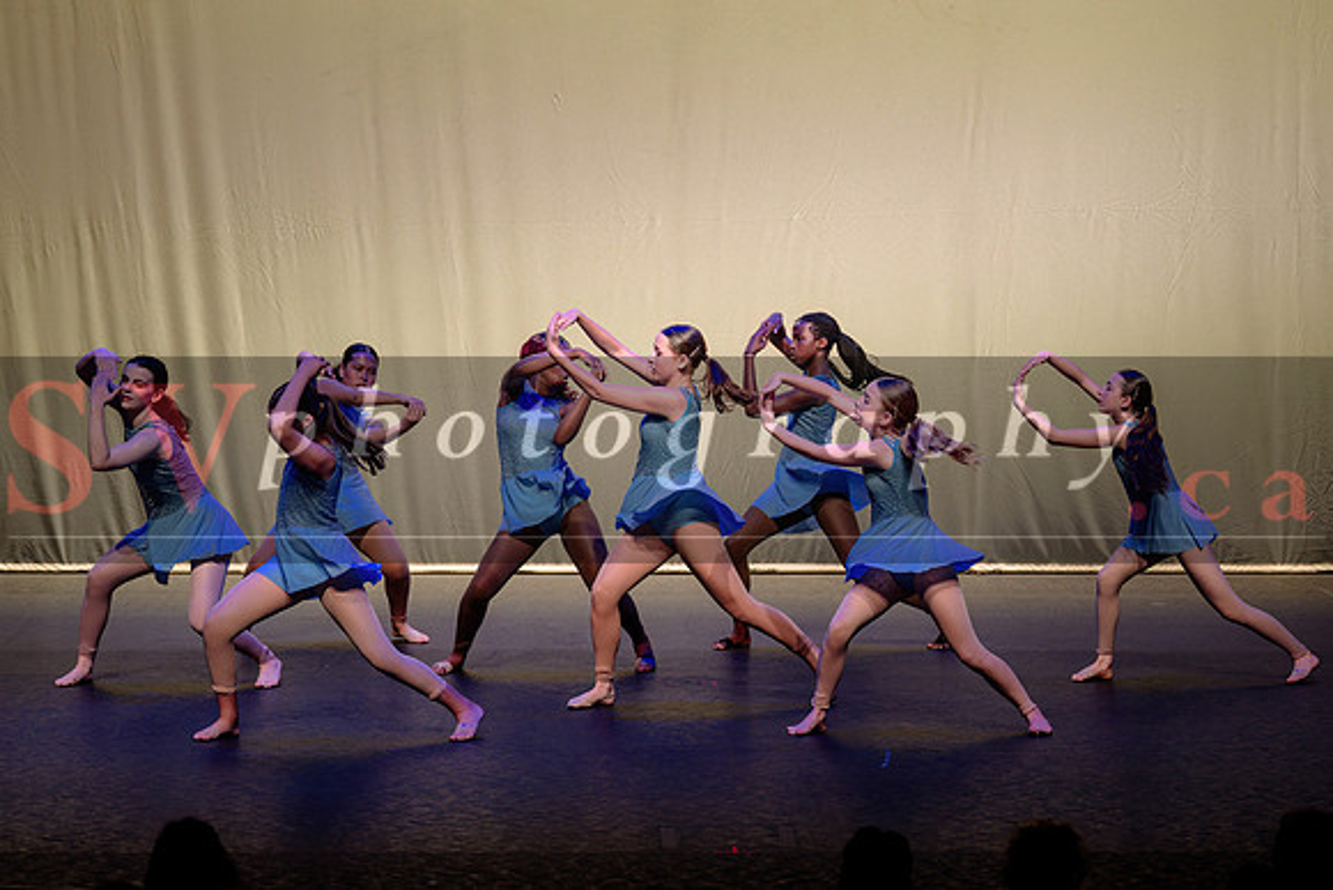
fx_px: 4519
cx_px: 665
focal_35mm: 122
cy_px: 386
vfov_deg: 11.2
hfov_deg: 16.8
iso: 1250
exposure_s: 1/500
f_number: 2.8
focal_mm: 105
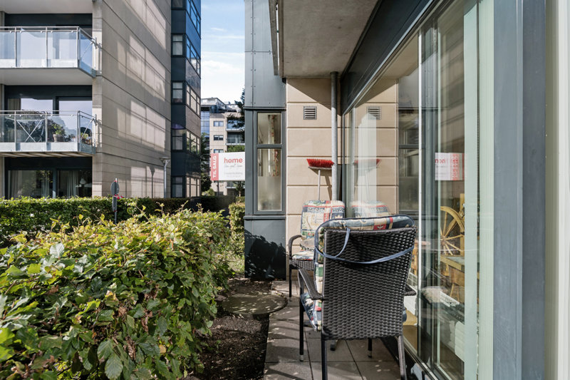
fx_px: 269
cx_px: 285
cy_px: 190
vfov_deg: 70.4
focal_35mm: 17
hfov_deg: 93.3
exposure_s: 1/125
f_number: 10
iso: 160
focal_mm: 17
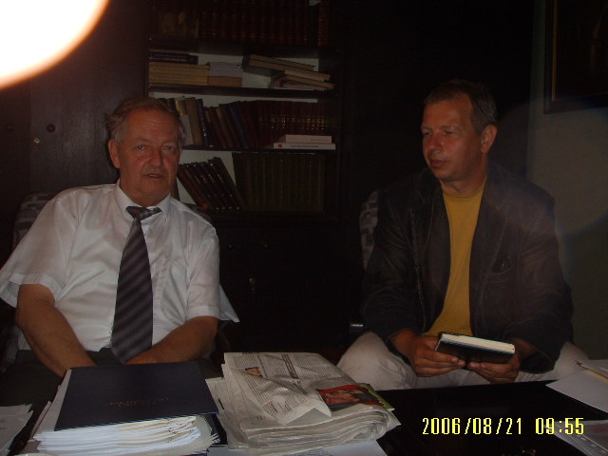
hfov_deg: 47.9
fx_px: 685
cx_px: 304
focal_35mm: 39
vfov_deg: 36.8
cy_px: 228
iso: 100
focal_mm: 6.6
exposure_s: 1/45
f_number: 3.5
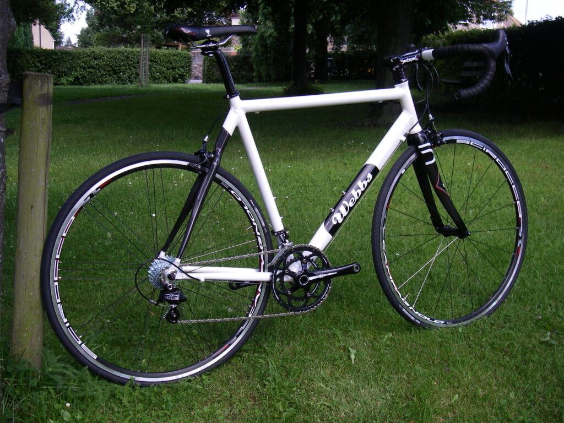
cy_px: 212
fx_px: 798
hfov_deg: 38.9
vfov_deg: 29.7
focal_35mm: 49
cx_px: 282
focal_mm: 8.1
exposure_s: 1/320
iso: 80
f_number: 3.5
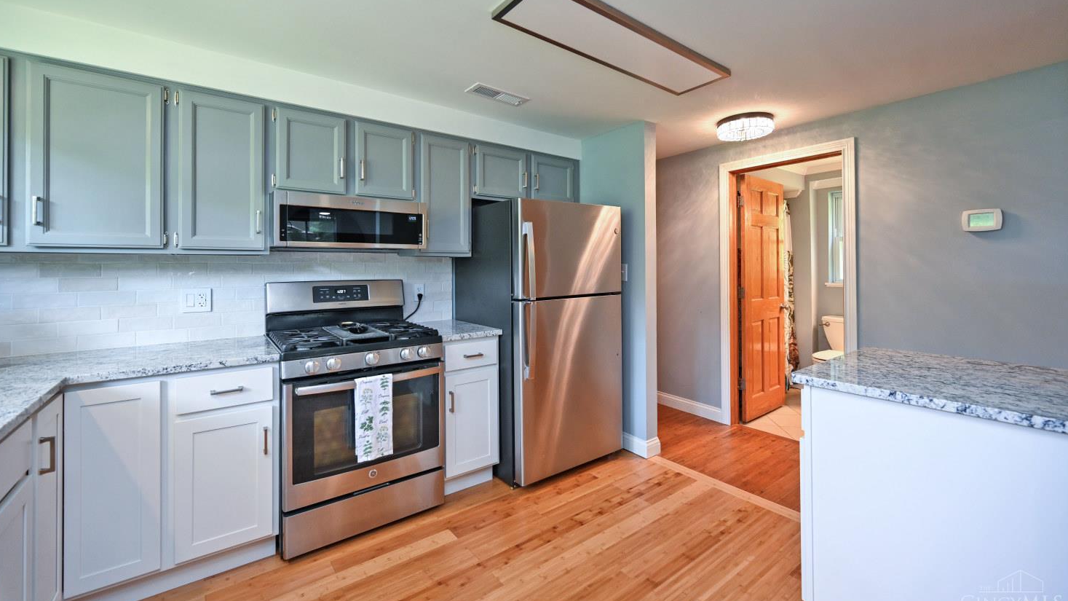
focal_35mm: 15
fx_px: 425
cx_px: 526
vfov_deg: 70.3
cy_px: 264
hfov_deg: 103.0
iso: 640
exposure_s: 1/60
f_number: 4
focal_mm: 14
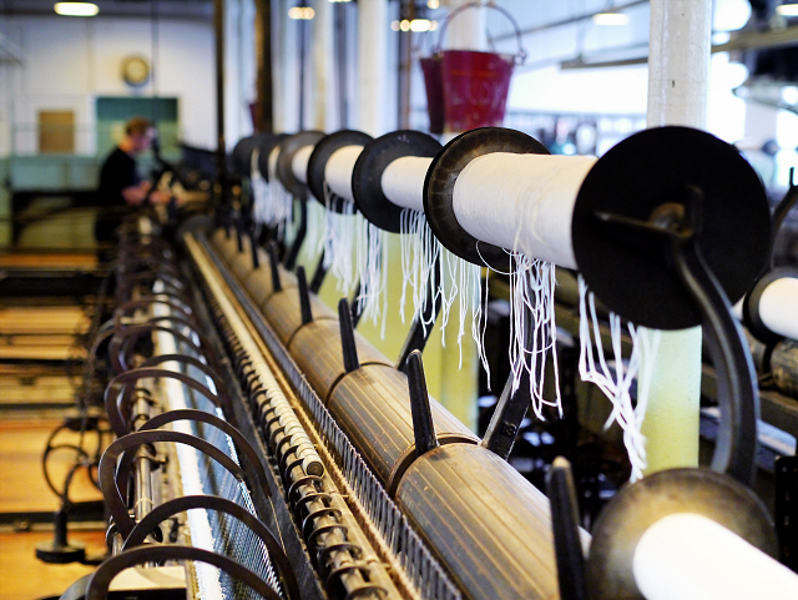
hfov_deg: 21.8
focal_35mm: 90
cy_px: 300
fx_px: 2076
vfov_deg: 16.4
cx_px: 399
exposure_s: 1/40
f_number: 2.2
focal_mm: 45
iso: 800
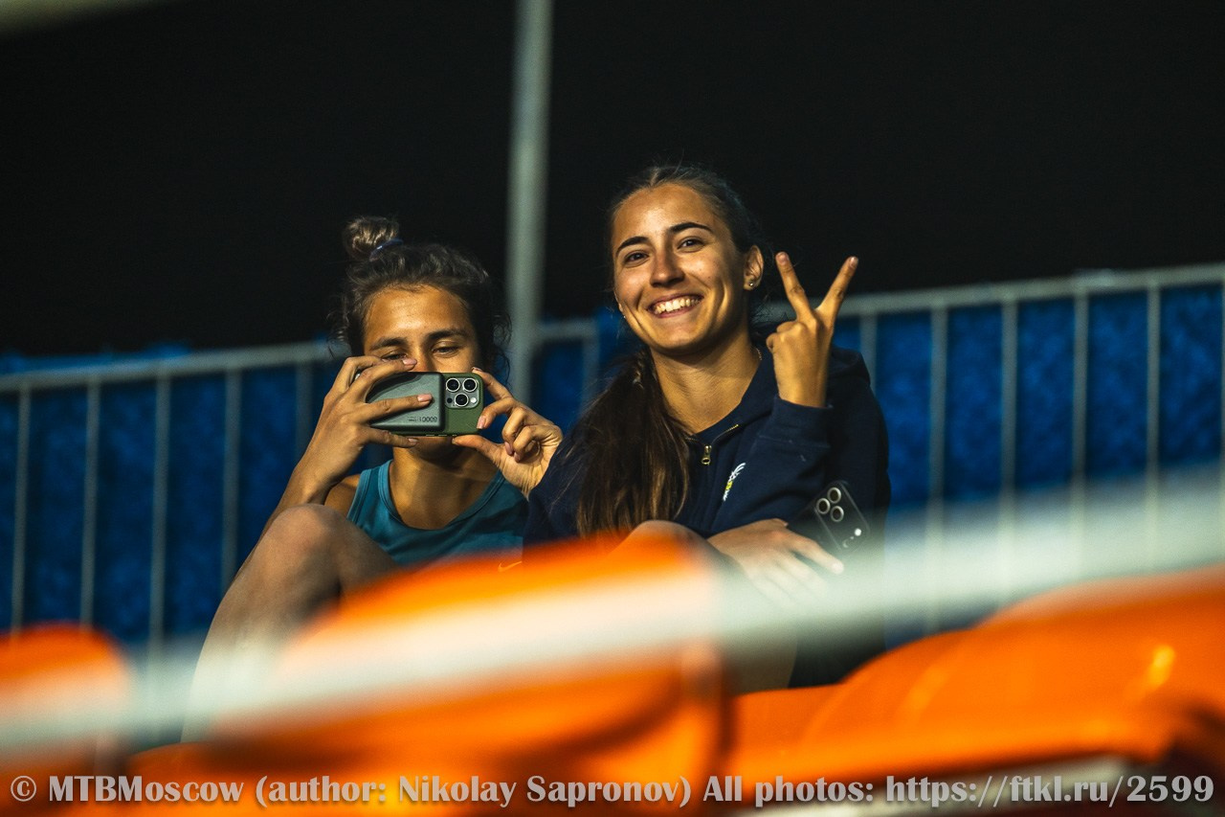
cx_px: 612
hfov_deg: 10.3
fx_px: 6804
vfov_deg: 6.9
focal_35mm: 200
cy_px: 408
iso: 1250
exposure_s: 1/320
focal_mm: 200
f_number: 3.5
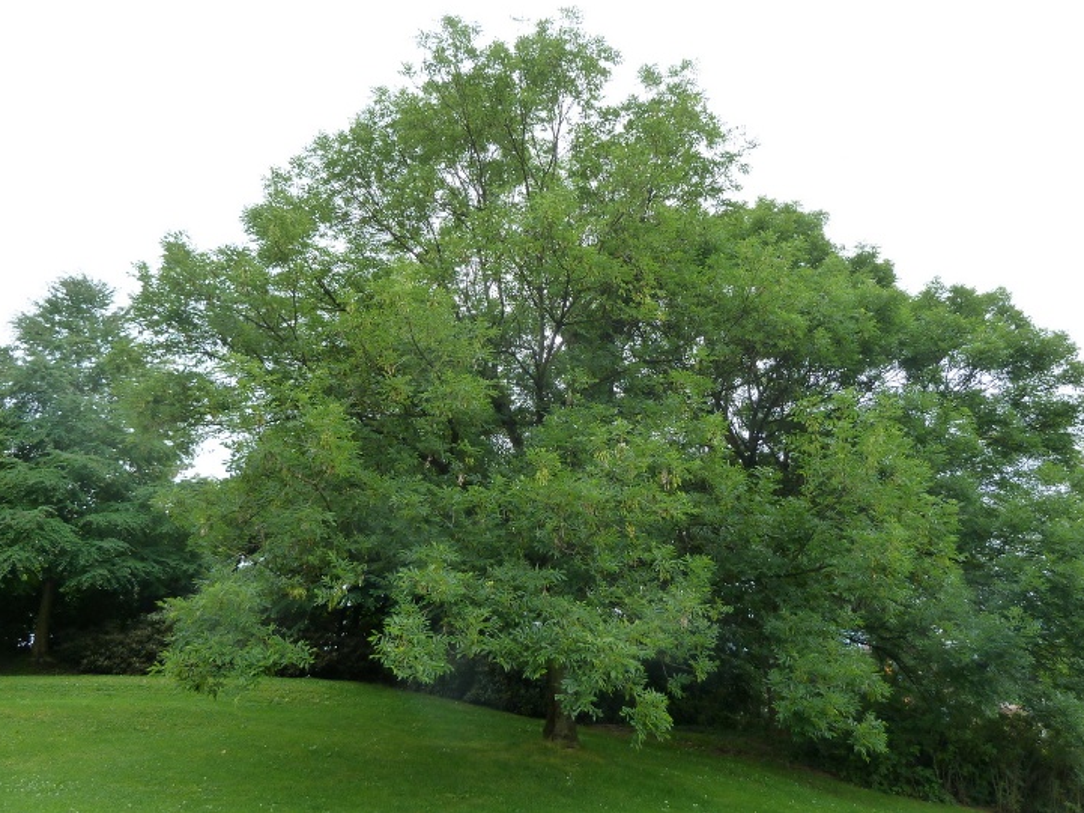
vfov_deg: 53.1
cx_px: 535
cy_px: 391
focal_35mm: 26
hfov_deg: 67.3
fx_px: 814
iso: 125
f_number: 3.5
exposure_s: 1/100
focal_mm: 4.1
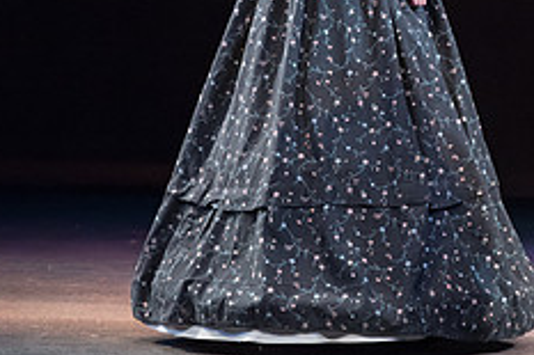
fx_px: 6655
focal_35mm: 449
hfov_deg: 4.6
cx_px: 557
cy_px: -31
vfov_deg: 3.1
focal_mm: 180
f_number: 3.2
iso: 4000
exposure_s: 1/250
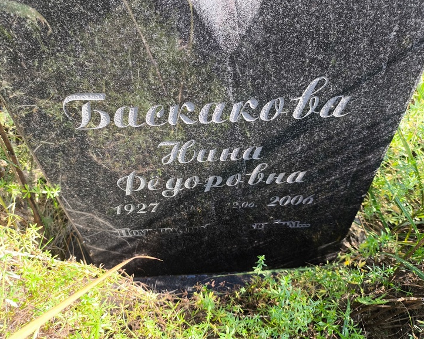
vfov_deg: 53.2
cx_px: 218
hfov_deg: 64.0
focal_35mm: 27
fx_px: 339
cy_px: 170
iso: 50
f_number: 1.7
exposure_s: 1/154
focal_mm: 4.71
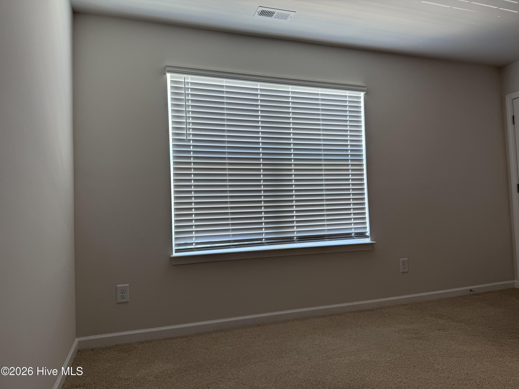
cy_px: 194
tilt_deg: +2.6
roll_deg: +2.0
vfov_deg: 56.8
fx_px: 360
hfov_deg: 71.6
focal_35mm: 24
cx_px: 260
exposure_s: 1/60
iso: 100
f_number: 1.78
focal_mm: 6.76
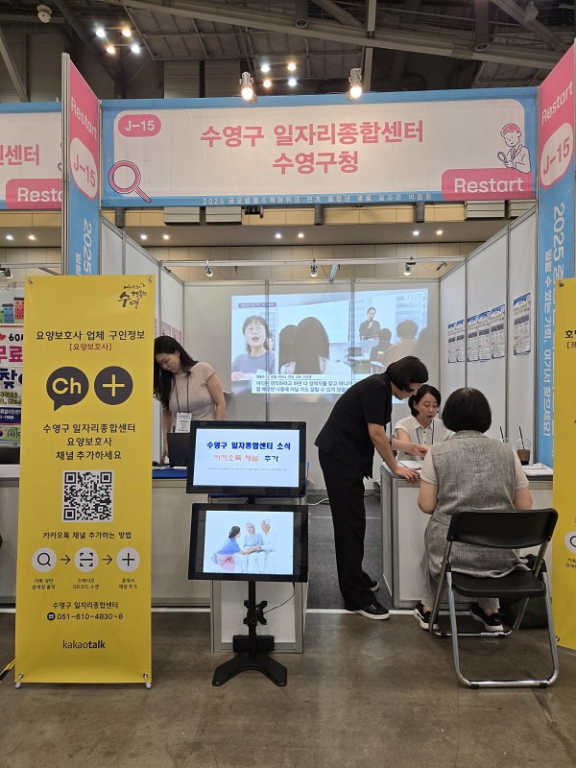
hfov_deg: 58.9
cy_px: 384
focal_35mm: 23
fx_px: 510
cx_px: 288
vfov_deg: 73.9
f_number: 1.8
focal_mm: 5.4
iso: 80
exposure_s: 1/120
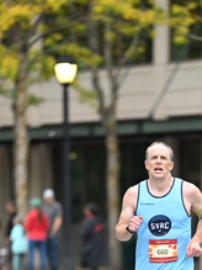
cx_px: 152
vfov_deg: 4.1
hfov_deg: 3.1
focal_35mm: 483
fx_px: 3762
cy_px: 324
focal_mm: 200
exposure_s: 1/1000
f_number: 2.8
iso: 1600
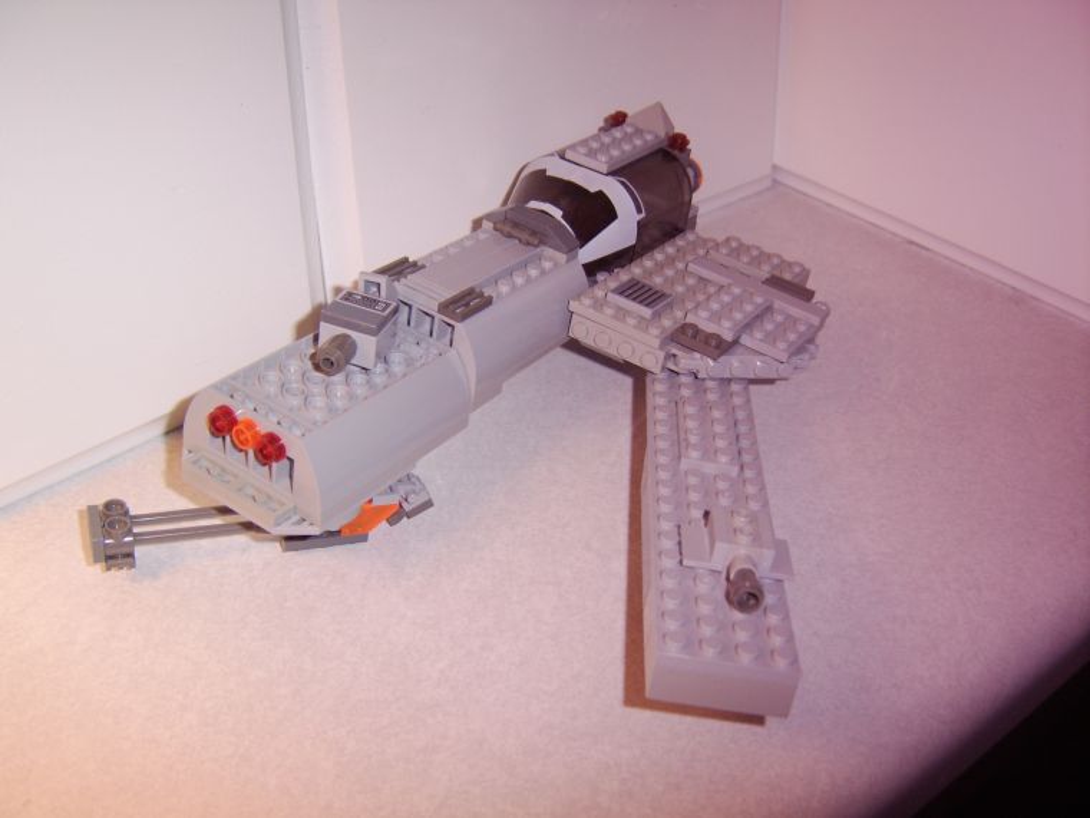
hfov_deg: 58.4
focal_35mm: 31
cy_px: 409
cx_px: 545
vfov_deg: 45.4
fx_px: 976
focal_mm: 8.13
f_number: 2.7
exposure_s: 1/30
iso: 141
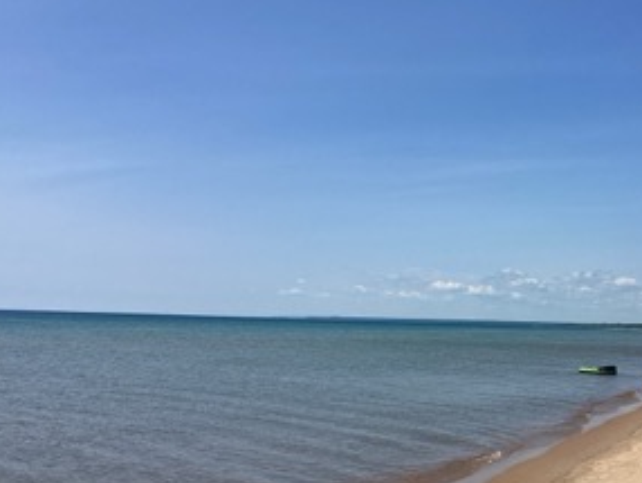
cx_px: 528
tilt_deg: -1.8
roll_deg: -2.8
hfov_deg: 35.4
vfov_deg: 27.7
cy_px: 366
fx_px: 965
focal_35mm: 52
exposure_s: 1/2915
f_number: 2.4
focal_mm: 3.3
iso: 25
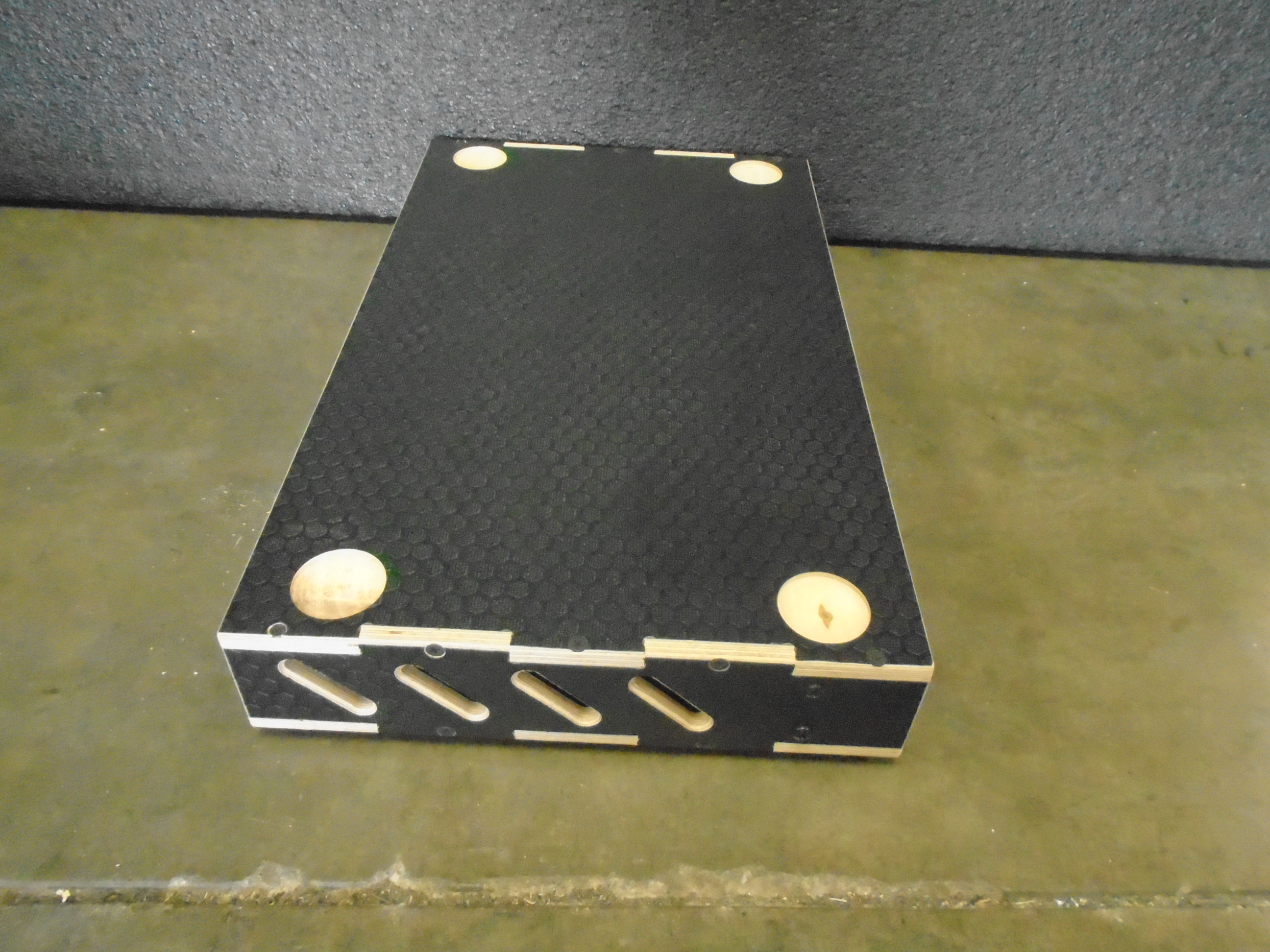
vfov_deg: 53.1
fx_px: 954
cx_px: 635
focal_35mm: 26
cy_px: 476
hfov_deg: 67.3
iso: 1600
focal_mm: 4.6
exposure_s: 1/60
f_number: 3.2
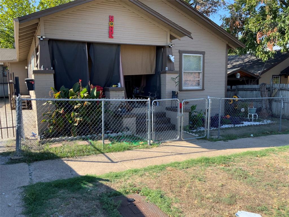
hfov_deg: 61.7
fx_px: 242
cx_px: 144
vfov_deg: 48.2
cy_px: 108
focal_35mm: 29
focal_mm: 3
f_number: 1.8
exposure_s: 1/534
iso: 16
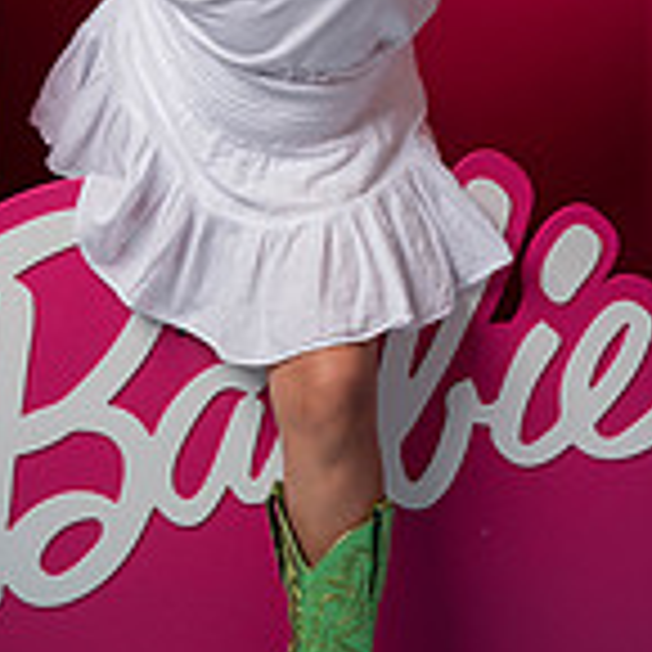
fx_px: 2024
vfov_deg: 17.8
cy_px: -4
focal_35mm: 95
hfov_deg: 18.3
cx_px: 328
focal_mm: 36
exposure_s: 1/250
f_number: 6.3
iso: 250
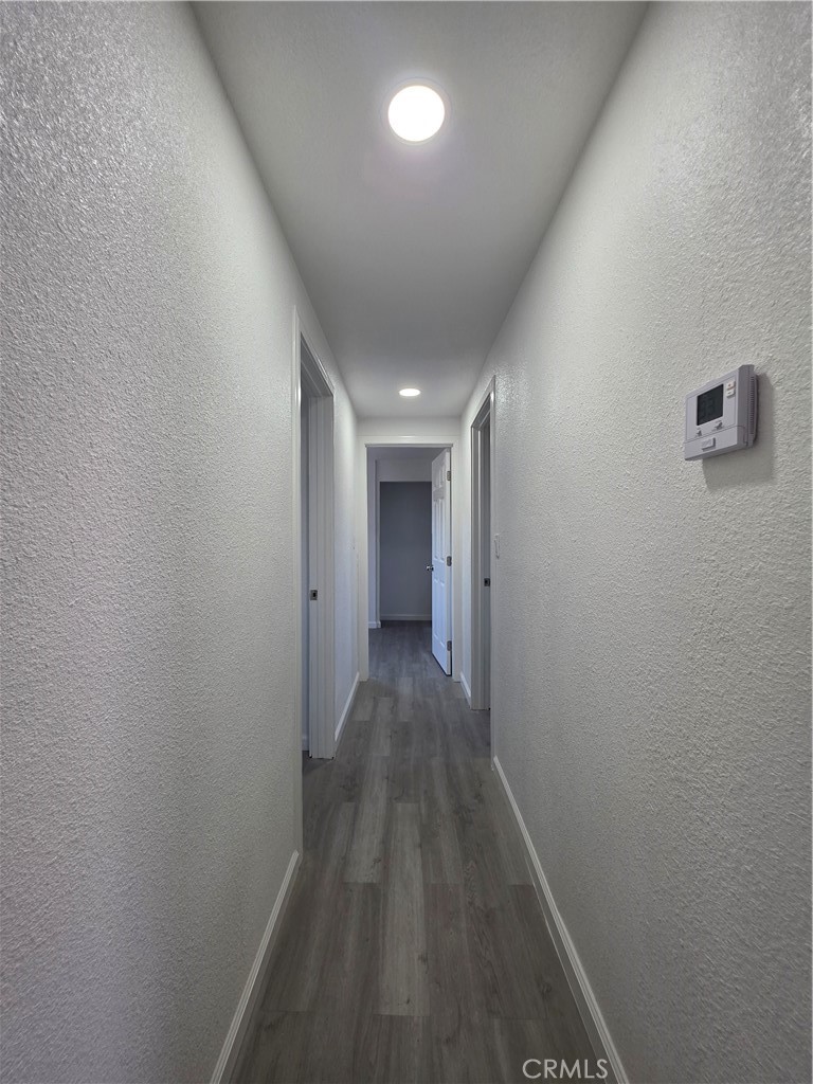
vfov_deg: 106.2
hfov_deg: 89.9
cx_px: 406
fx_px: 407
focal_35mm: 13
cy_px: 542
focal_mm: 2.2
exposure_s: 1/120
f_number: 1.9
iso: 160
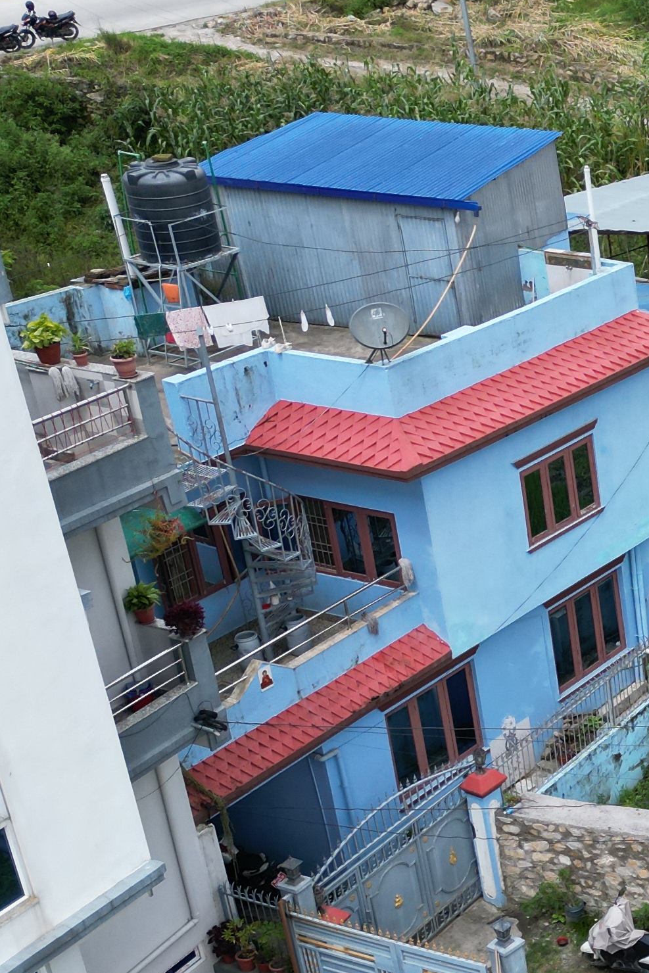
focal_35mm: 68
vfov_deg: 29.4
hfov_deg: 17.7
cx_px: 1009
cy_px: 651
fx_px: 1838
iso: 130
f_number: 1.7
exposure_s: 1/2000
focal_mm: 6.72
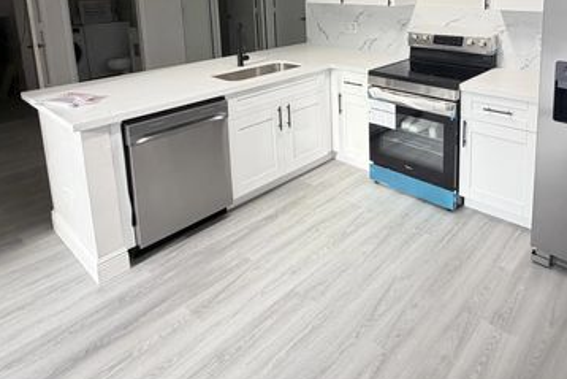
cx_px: 390
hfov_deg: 67.0
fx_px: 410
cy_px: 46
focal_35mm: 26
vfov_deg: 45.5
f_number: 2.2
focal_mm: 2.22
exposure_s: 1/60
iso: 160
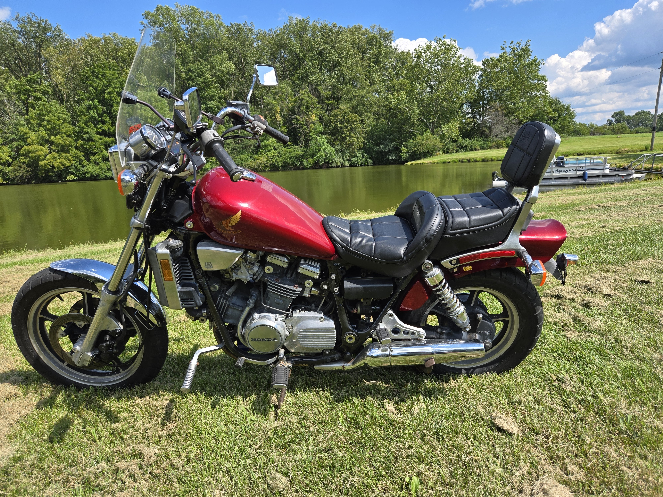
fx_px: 441
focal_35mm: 23
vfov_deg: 58.9
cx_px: 332
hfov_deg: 73.9
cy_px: 248
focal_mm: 5.4
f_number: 1.8
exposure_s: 1/2921
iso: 64
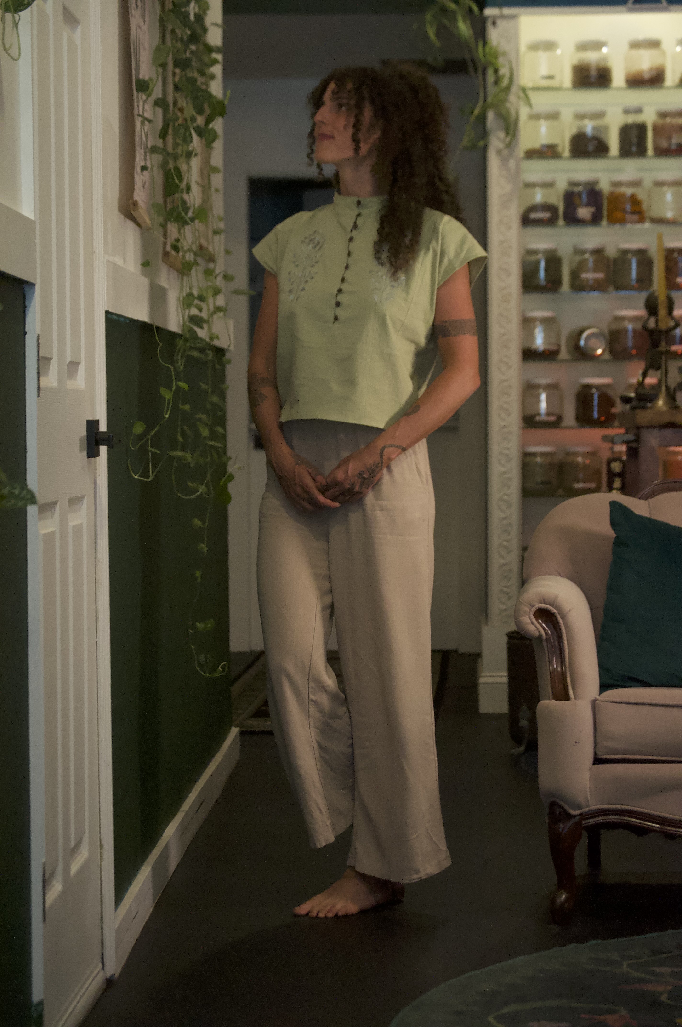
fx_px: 2564
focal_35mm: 90
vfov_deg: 22.6
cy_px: 514
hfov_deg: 15.2
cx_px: 341
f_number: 4.5
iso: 3200
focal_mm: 60
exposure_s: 1/100
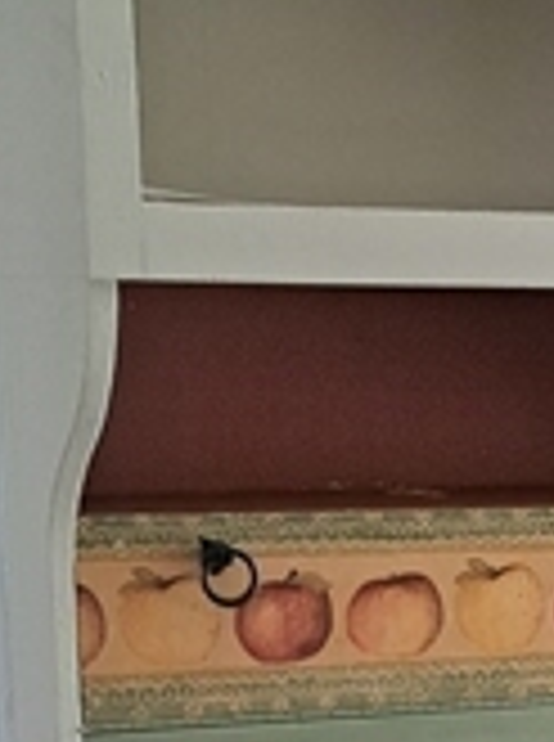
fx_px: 2399
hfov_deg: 12.7
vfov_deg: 17.1
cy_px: 809
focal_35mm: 112
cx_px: 743
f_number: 1.8
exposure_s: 1/60
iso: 125
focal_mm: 5.23
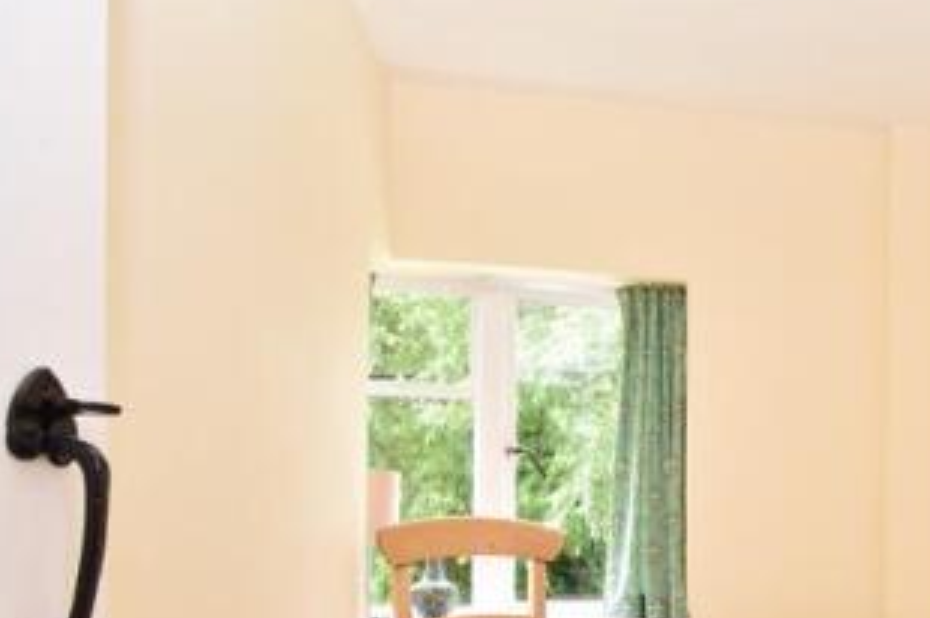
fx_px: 943
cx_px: 759
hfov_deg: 49.1
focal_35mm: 37
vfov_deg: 34.0
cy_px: 578
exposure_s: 1/50
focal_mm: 11.5
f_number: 10
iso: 400
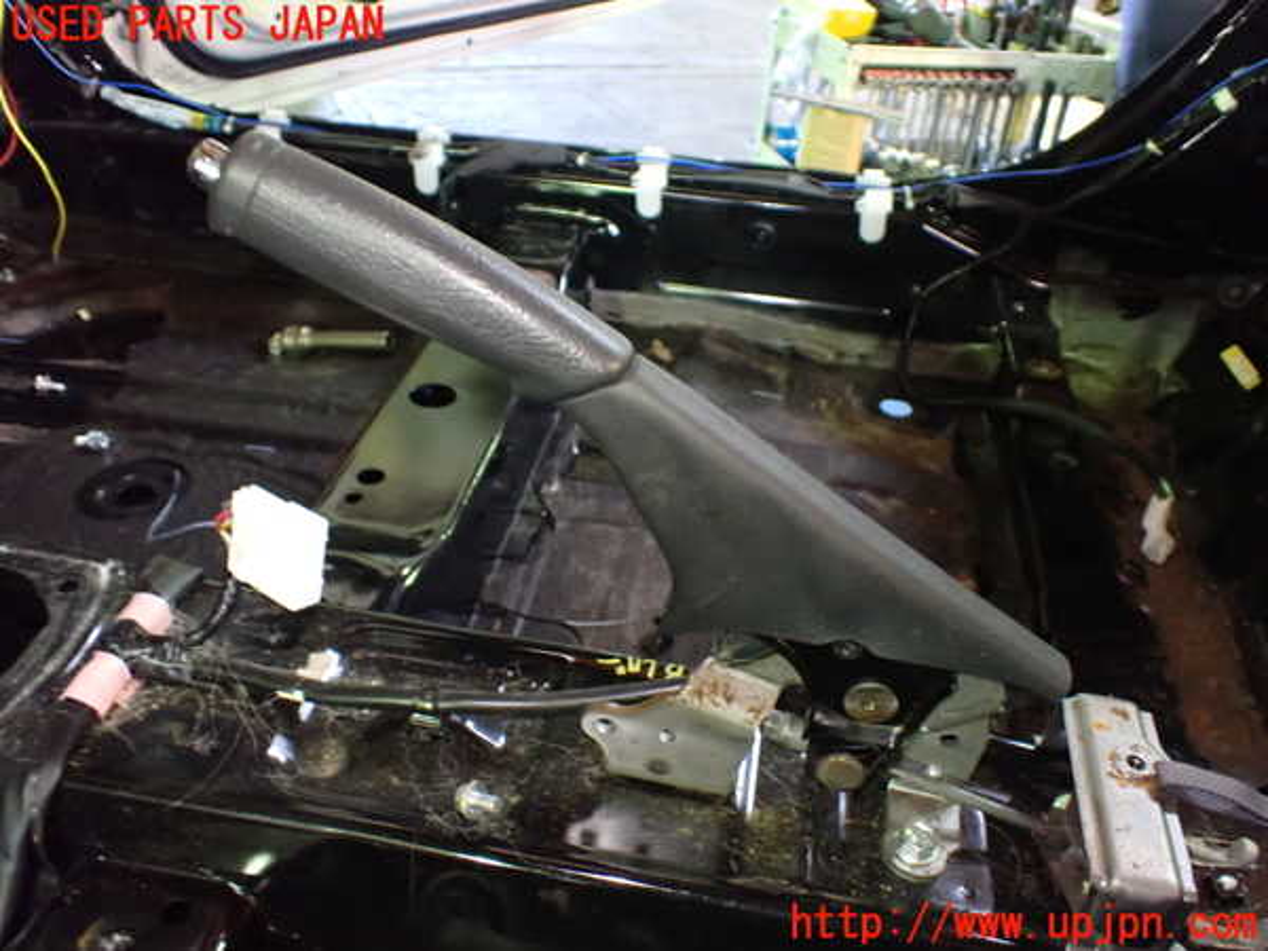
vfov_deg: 46.8
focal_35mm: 30
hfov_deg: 60.0
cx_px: 634
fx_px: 1099
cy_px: 476
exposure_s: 1/30
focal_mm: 5.4
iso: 1250
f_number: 2.3
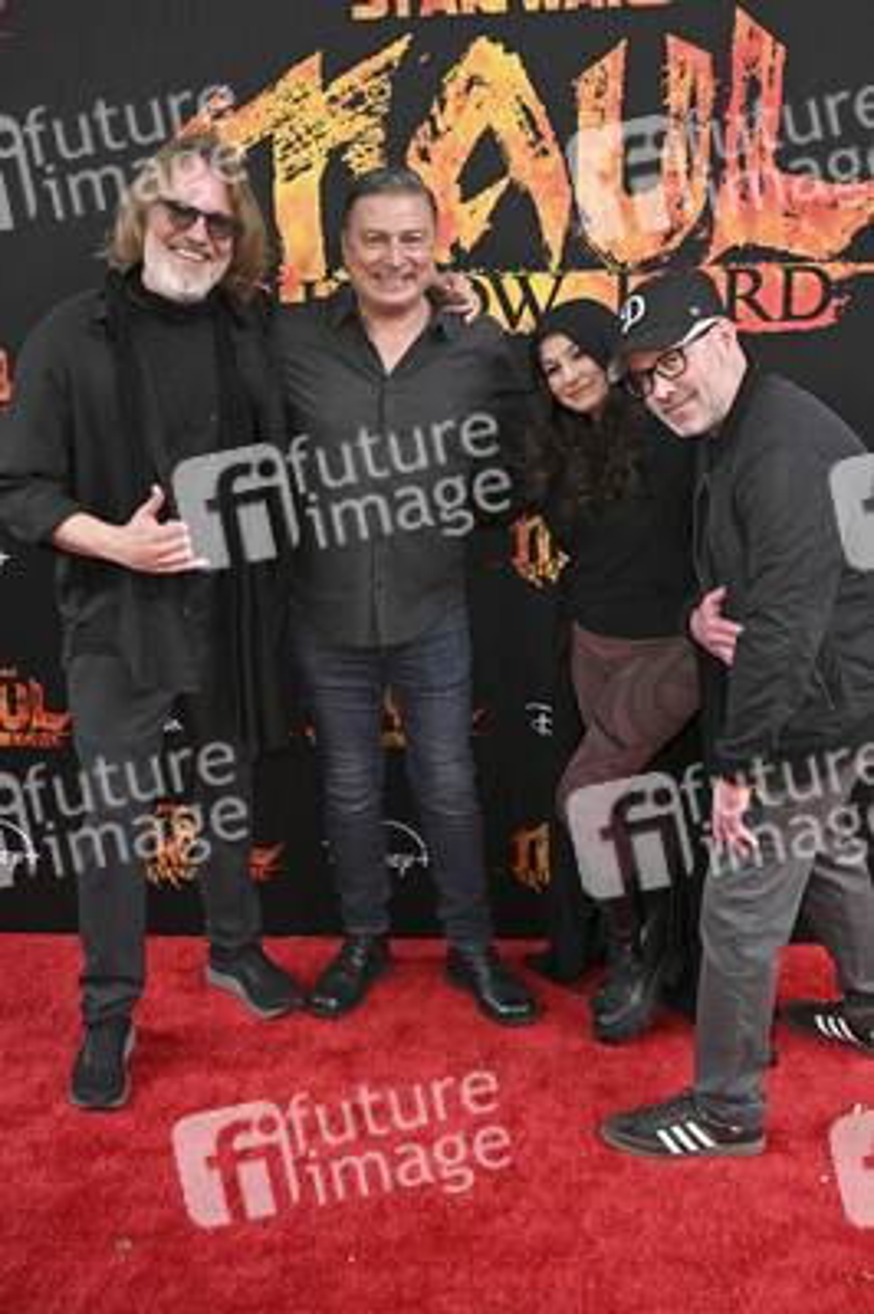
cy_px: 657
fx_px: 1277
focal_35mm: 35
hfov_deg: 37.8
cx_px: 437
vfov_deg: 54.5
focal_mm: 35
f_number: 6.3
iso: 800
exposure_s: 1/320
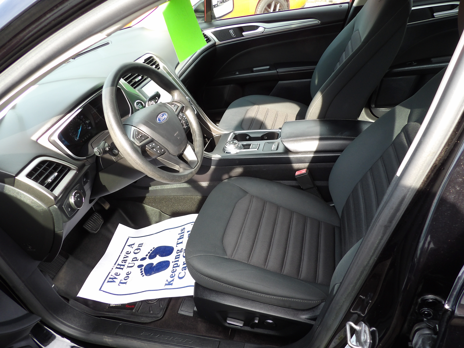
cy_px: 174
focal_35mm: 24
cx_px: 232
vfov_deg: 56.8
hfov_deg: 71.6
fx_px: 322
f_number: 3.2
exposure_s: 1/78
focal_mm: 4.3
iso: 100
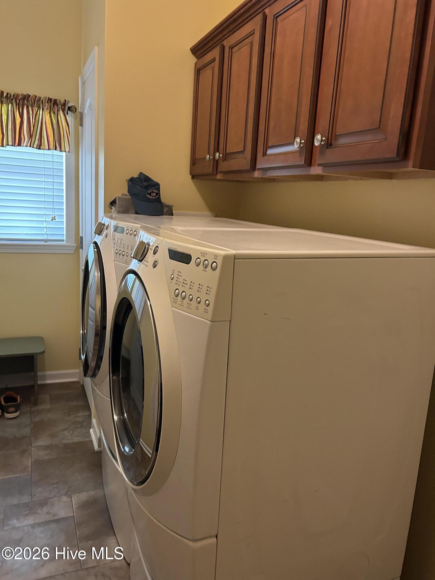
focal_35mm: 26
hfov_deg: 53.1
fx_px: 436
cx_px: 218
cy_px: 290
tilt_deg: -12.6
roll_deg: -4.1
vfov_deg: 67.3
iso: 500
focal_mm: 5.7
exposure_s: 1/60
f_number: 1.5
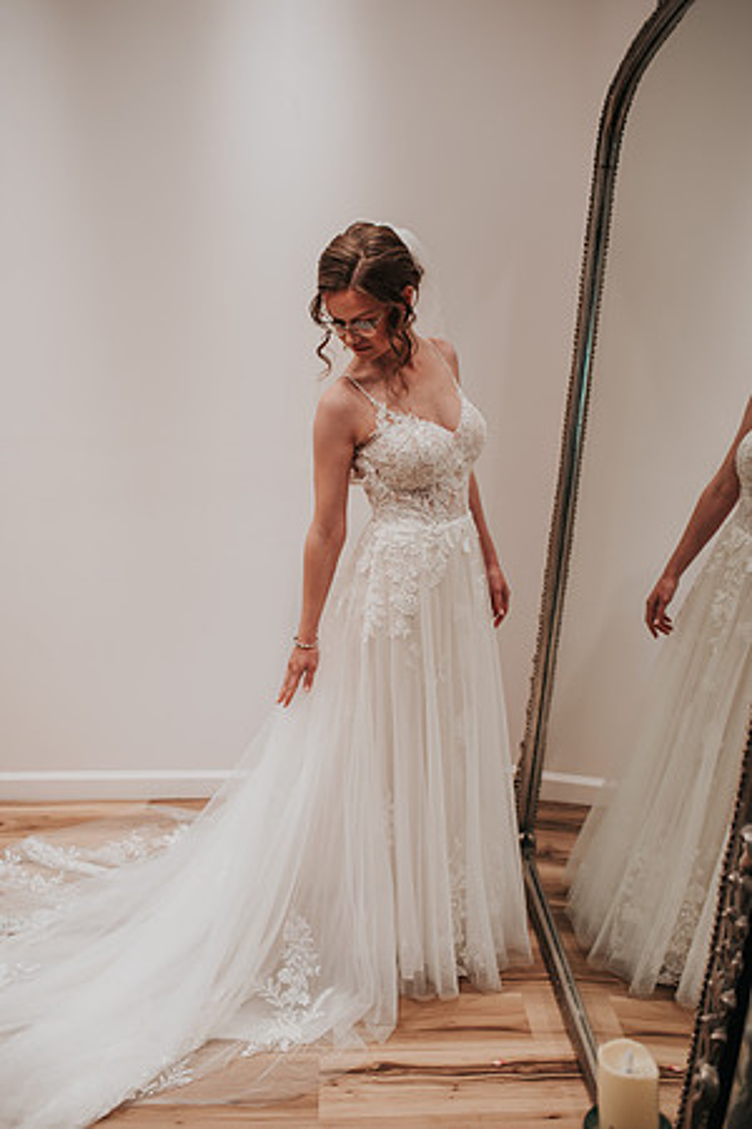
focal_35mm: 35
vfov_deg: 54.4
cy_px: 564
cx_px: 376
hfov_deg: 37.9
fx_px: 1097
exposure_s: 1/125
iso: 140
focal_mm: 35
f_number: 2.8
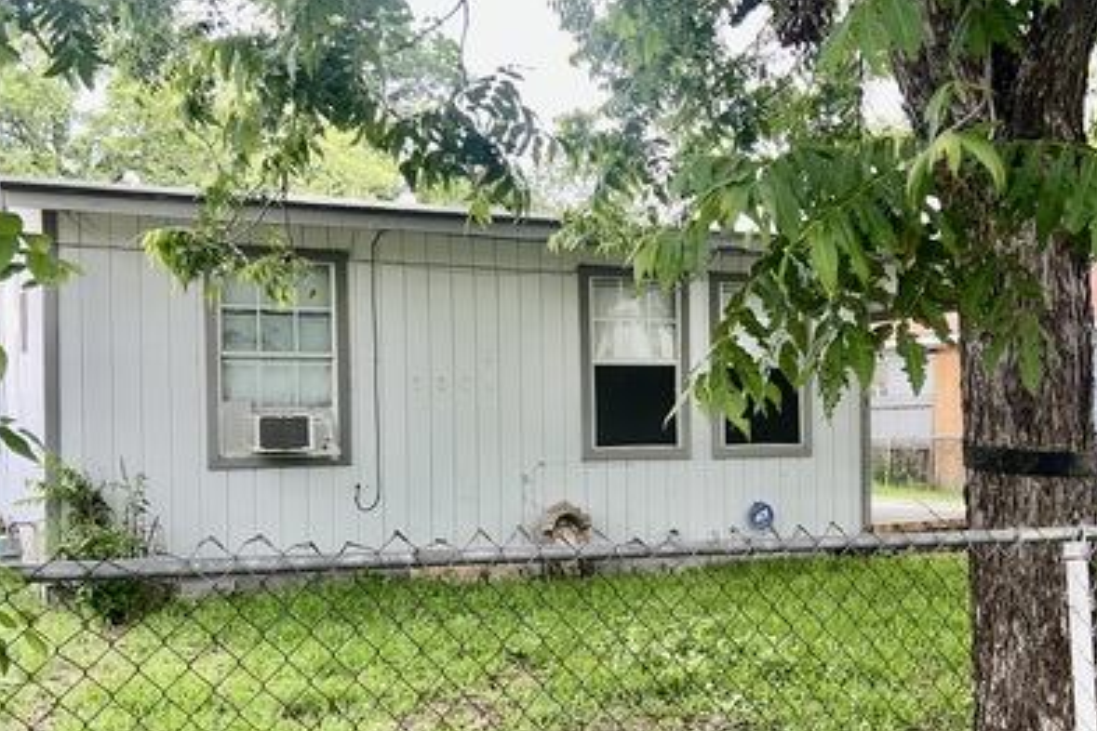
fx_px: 1341
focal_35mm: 44
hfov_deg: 44.5
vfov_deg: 30.4
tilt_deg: -1.1
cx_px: 592
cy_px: 432
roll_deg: +1.0
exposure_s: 1/840
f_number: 1.5
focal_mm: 5.7
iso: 32
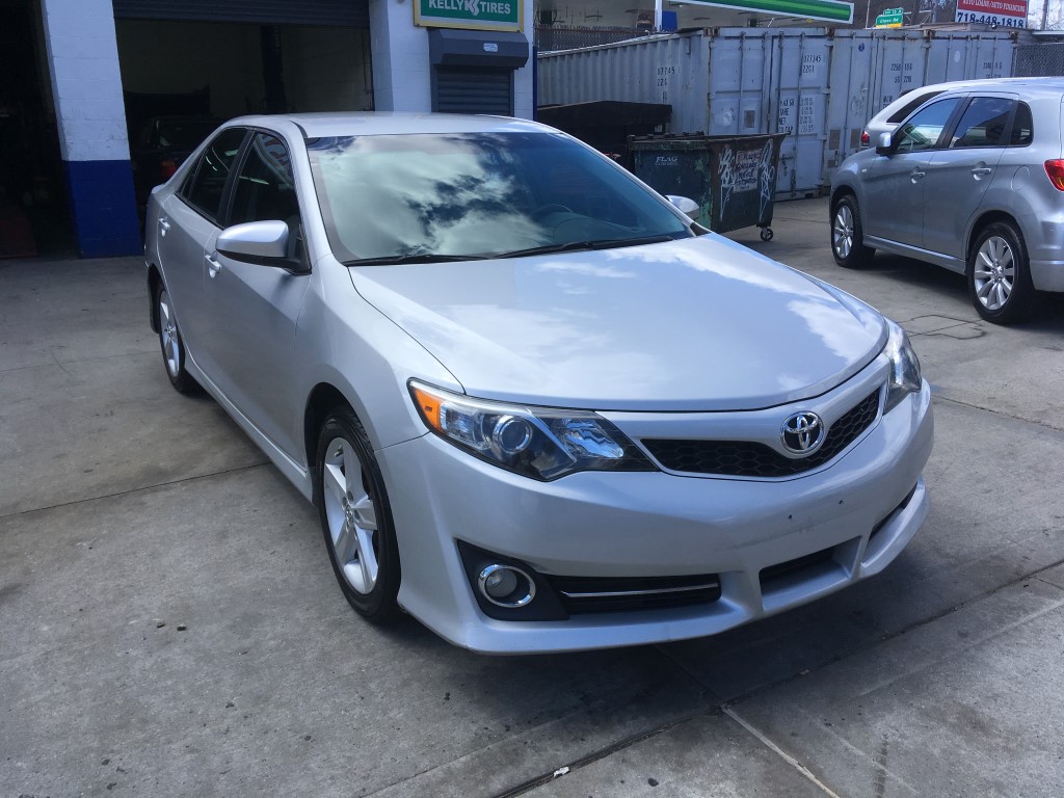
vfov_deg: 48.2
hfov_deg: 61.7
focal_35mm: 29
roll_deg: +2.0
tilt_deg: -13.9
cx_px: 532
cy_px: 399
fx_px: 891
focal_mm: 4.15
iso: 25
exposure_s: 1/1054
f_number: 2.2
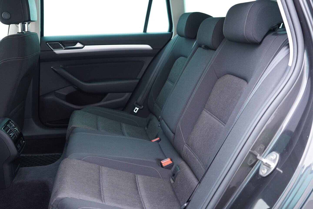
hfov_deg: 53.1
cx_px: 156
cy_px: 104
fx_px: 313
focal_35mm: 36
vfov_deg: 36.9
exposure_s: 1/40
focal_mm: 24
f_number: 2.8
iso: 640
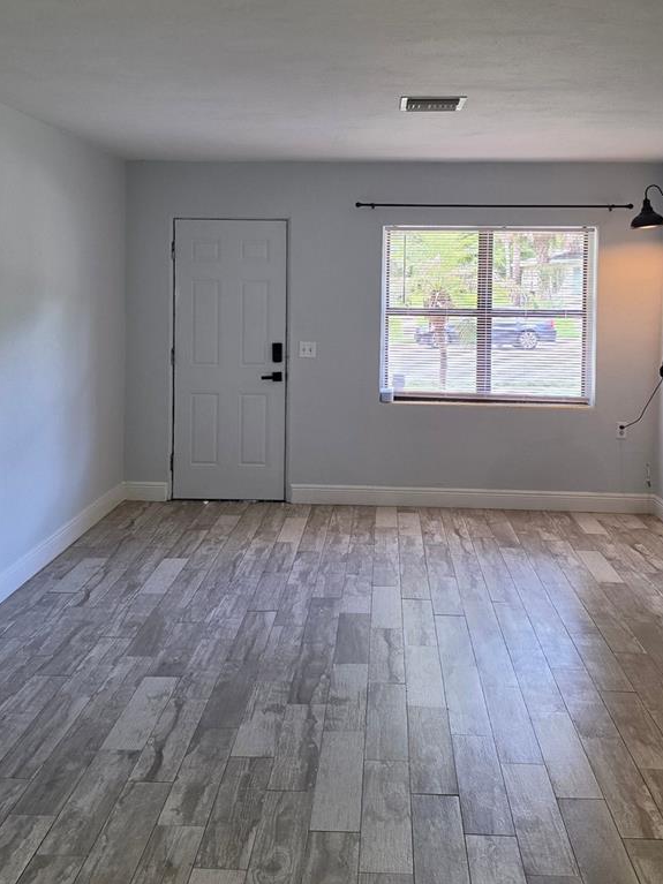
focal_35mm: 36
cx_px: 351
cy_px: 323
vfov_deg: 50.8
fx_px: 920
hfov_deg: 39.6
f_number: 1.4
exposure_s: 1/180
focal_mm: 6.5
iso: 100
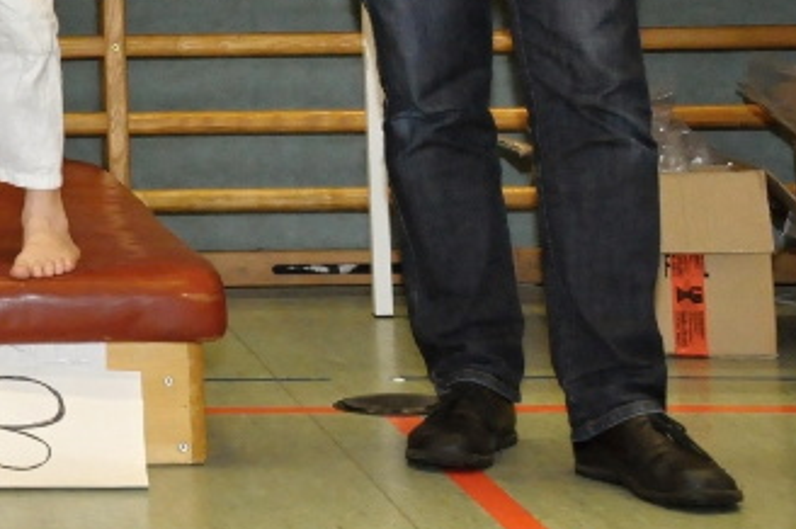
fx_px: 3181
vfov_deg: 9.2
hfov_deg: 13.5
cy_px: -297
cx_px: -379
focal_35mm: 144
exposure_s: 1/80
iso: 2000
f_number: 7.1
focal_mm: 30
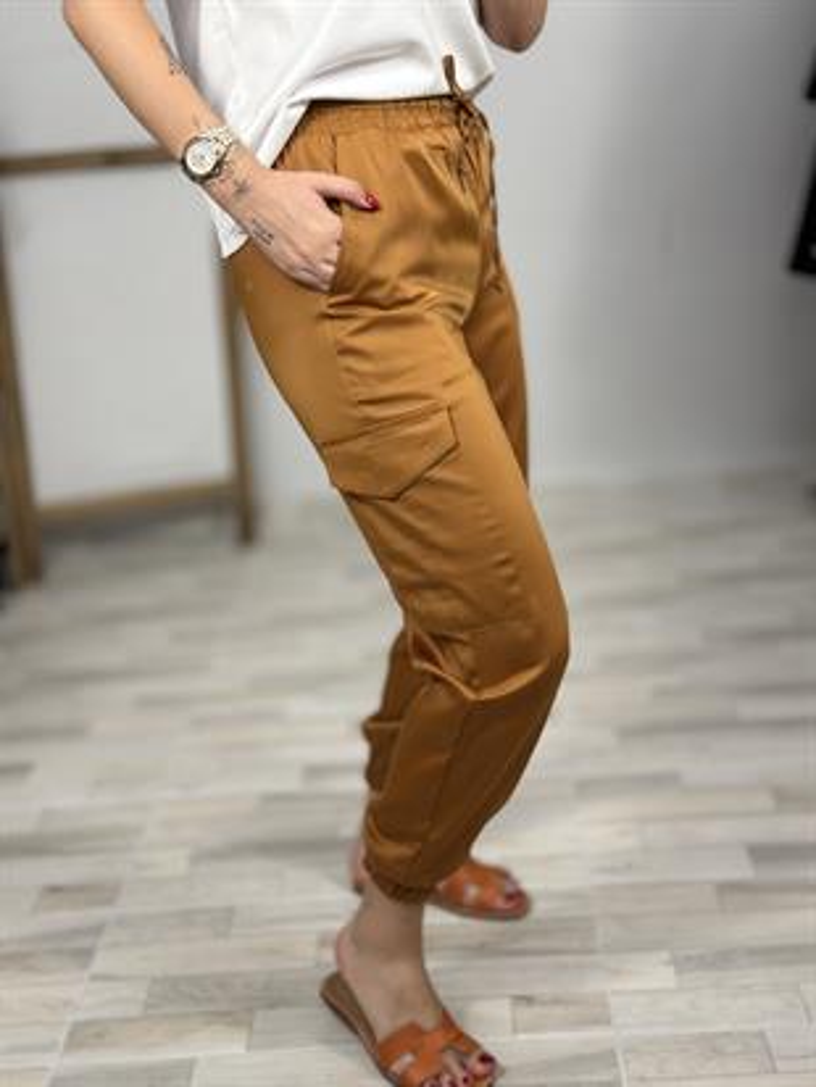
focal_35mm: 48
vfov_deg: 39.6
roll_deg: +3.0
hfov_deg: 30.3
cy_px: 544
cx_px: 408
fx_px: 1508
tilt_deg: -42.4
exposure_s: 1/100
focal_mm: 6.86
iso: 100
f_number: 1.78
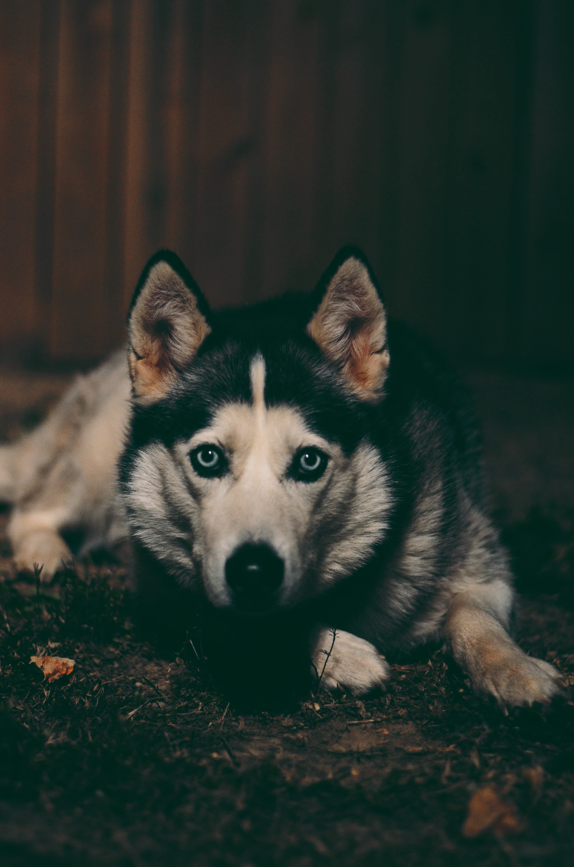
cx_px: 287
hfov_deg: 18.1
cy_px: 434
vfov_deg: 27.0
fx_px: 1802
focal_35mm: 75
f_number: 1.8
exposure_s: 1/160
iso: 1250
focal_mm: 50
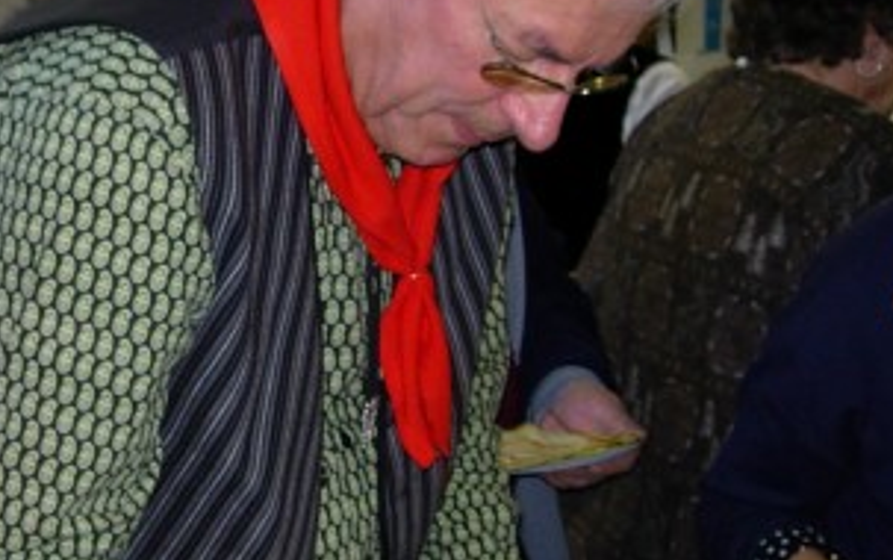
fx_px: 2071
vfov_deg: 15.4
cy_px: 283
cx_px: 215
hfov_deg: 24.1
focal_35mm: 85
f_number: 2.8
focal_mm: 7.8
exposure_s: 1/64
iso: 79
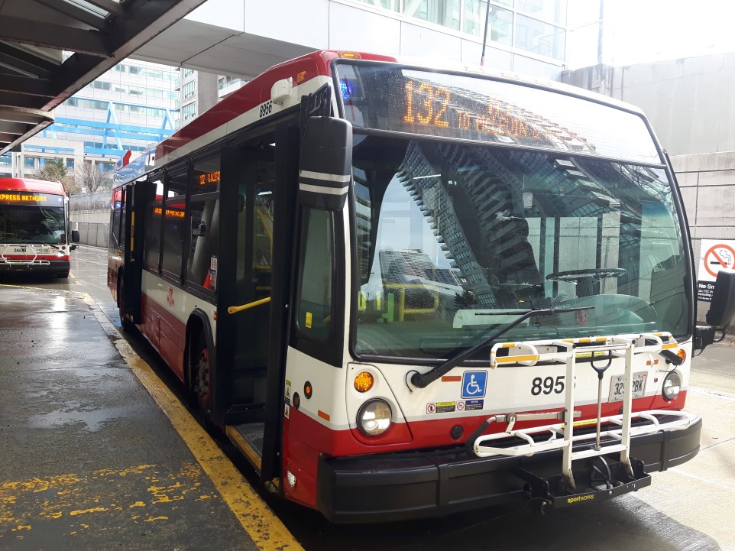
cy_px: 290
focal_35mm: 33
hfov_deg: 55.3
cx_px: 390
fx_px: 701
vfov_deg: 42.9
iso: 40
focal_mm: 3.7
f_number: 1.9
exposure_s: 1/201
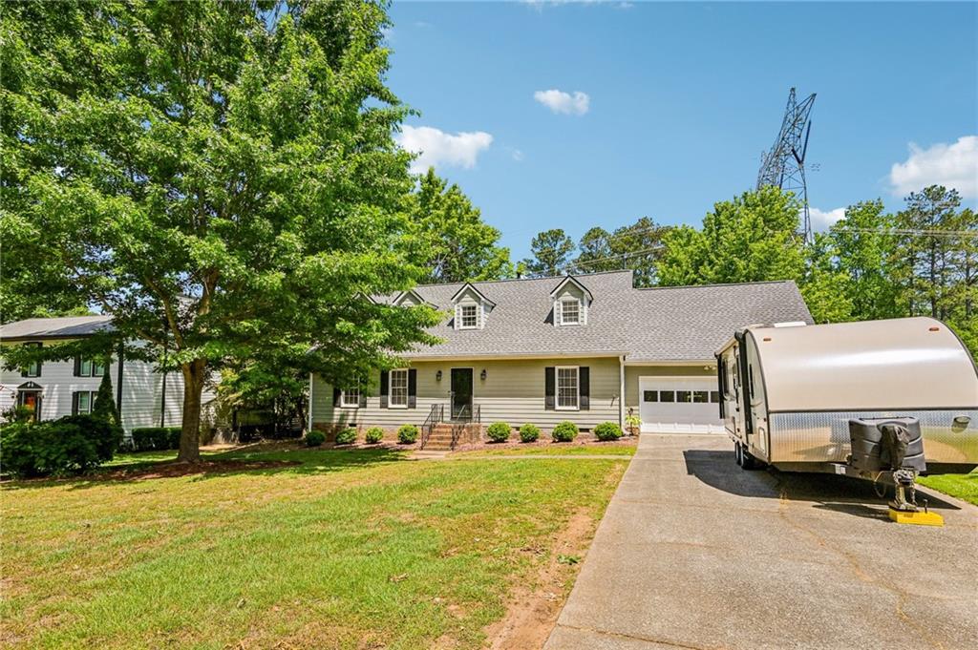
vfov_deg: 68.8
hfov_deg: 91.7
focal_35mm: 18
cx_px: 489
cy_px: 325
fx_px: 475
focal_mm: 17.5
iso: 400
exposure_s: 1/1600
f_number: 8
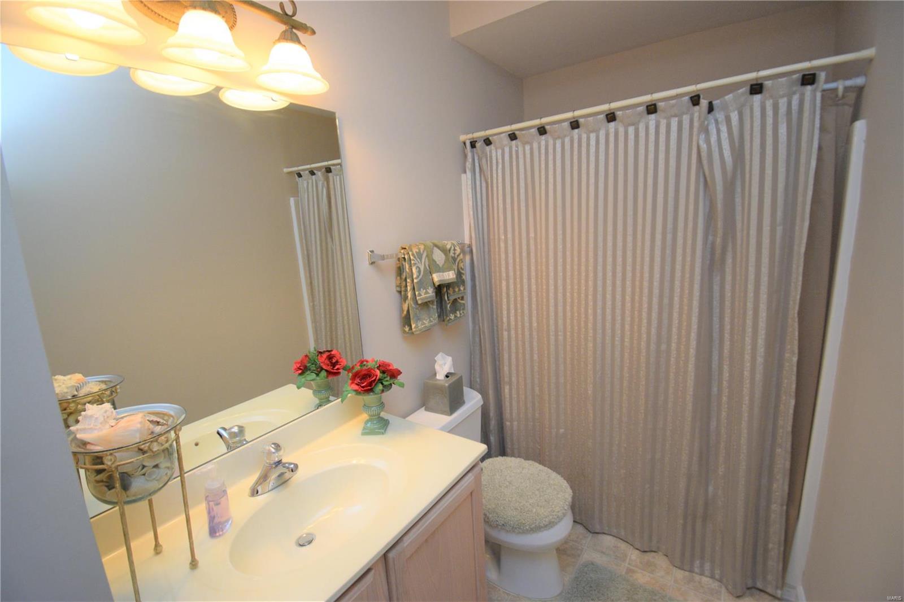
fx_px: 377
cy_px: 301
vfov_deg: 77.3
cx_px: 452
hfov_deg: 100.4
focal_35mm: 15
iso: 800
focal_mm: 10
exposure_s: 1/60
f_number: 4.5
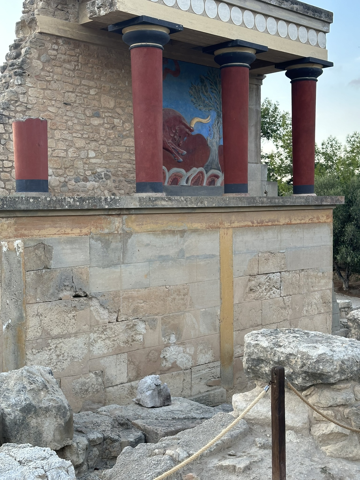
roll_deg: +0.7
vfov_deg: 39.7
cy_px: 240
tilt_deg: -2.9
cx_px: 180
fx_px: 666
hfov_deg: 30.3
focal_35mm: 48
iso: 64
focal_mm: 6.86
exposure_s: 1/351
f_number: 1.78
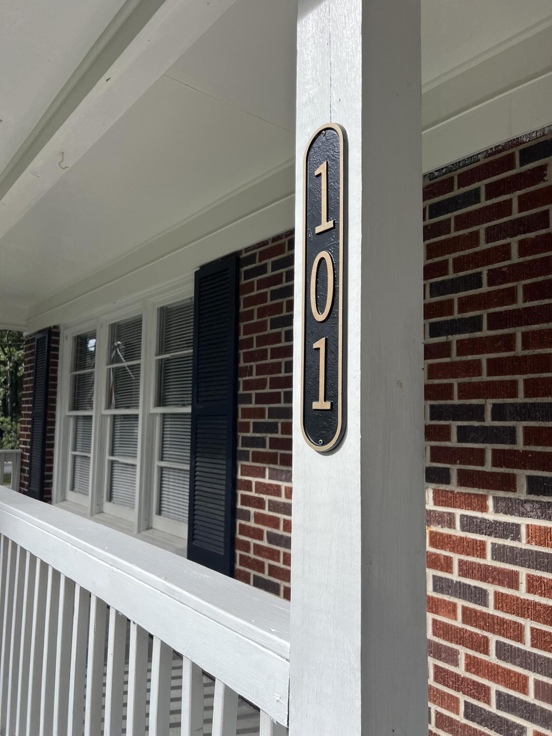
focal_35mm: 26
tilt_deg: +3.8
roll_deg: -0.5
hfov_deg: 53.1
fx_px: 553
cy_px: 368
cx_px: 276
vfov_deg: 67.3
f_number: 1.5
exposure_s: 1/4115
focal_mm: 5.7
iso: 50
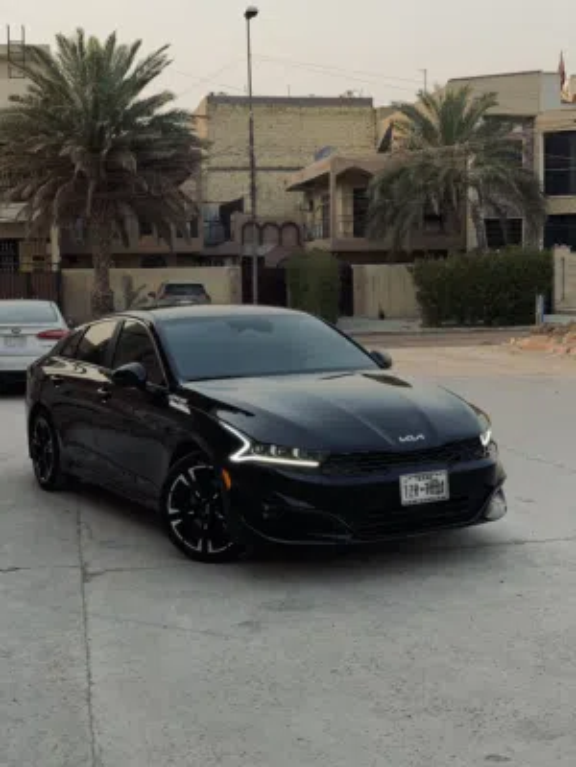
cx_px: 288
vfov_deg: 36.8
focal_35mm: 52
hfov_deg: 28.0
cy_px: 384
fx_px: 1154
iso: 20
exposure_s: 1/122
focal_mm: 6
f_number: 2.4
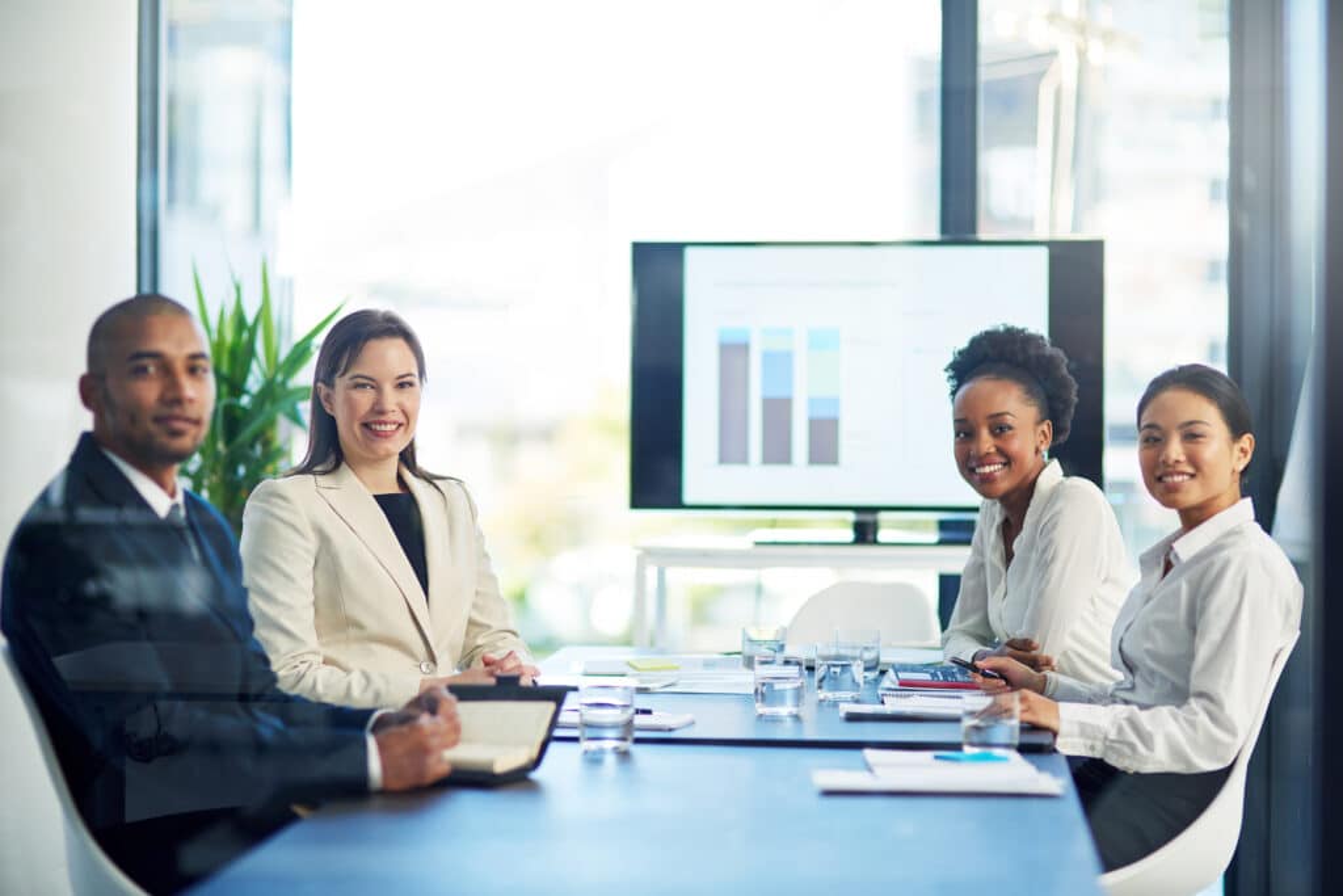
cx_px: 672
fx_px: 3171
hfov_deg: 23.9
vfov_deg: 16.1
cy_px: 448
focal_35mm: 85
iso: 250
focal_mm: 85
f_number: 1.8
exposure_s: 1/160
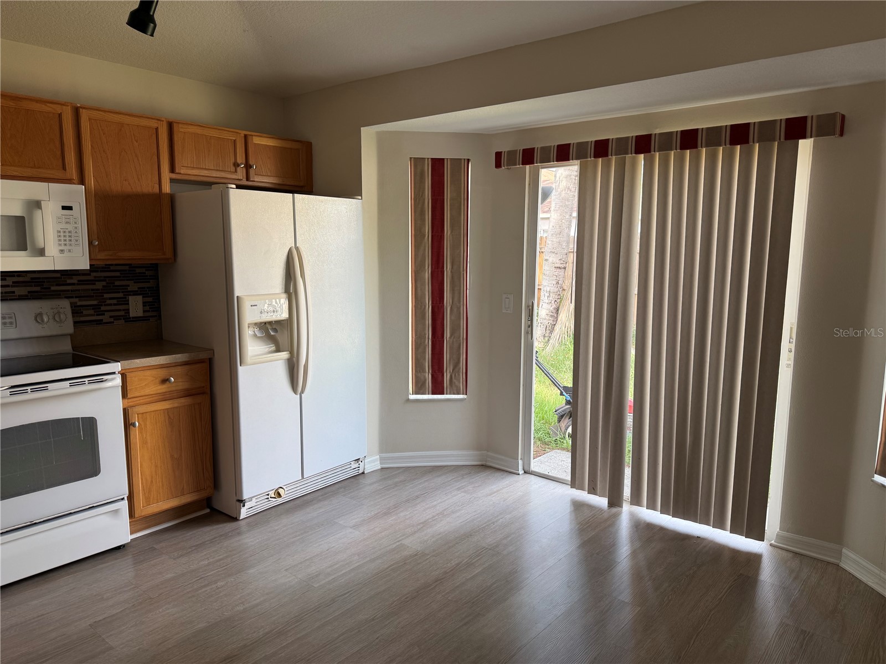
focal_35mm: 24
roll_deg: -0.1
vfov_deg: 56.8
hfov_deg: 71.6
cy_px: 332
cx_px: 443
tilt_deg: -8.3
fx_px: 614
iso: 64
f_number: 1.78
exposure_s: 1/121
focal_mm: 6.76
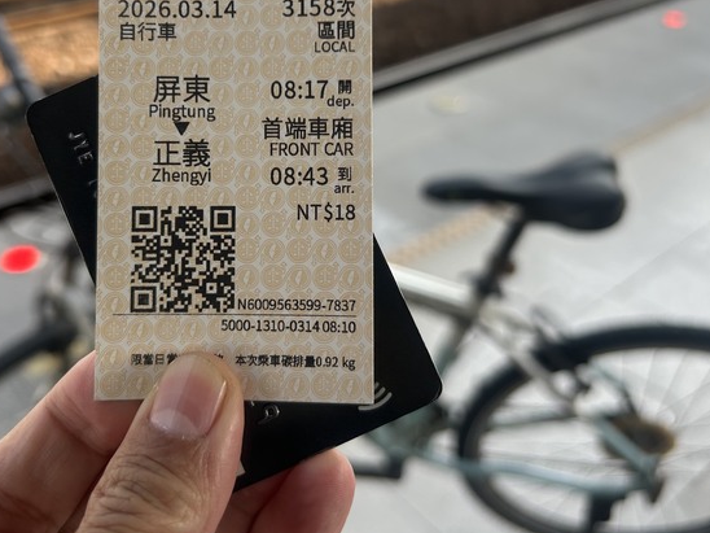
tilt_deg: -26.7
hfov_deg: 50.1
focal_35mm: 37
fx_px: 759
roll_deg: +0.7
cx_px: 343
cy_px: 164
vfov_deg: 38.1
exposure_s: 1/359
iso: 50
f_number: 1.5
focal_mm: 5.7
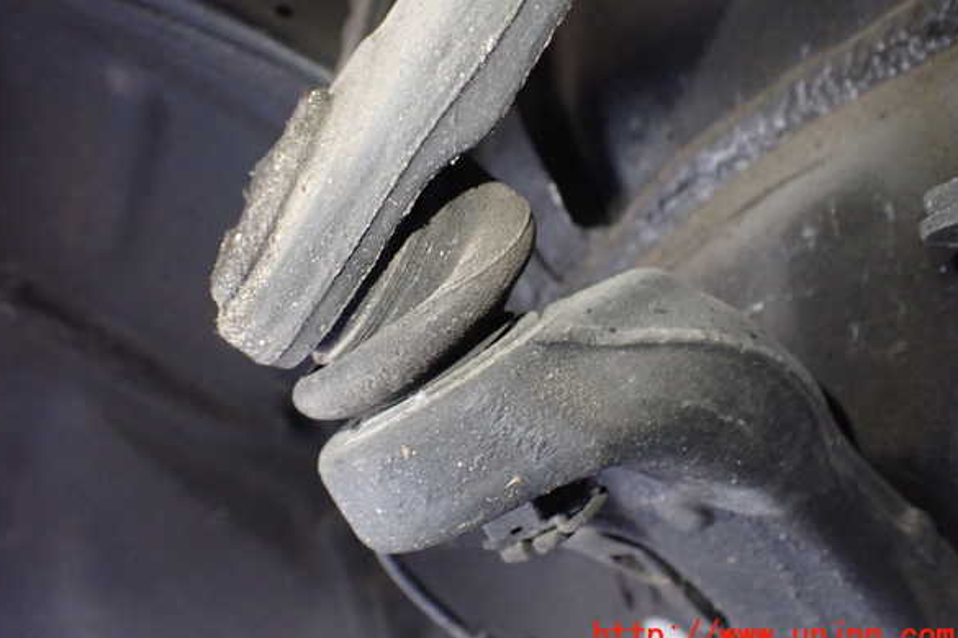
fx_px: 851
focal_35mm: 32
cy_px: 290
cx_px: 472
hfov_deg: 58.7
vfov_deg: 41.1
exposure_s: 1/50
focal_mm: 5.4
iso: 800
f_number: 2.3
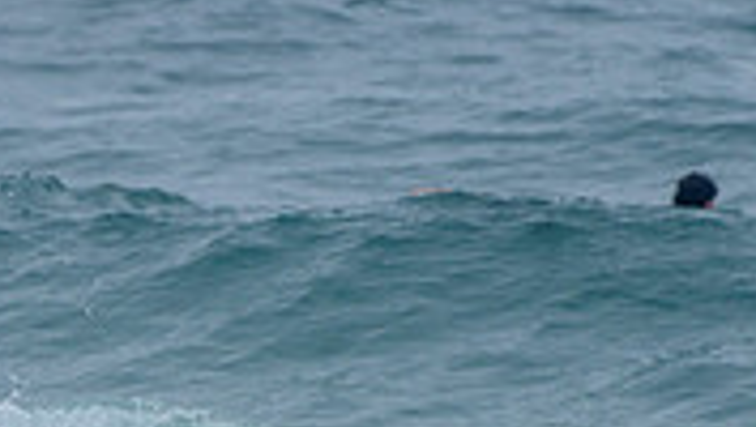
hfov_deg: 1.0
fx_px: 42181
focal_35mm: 2102
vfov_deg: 0.6
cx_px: -287
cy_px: 565
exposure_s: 1/1250
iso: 450
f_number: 5.6
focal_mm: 500
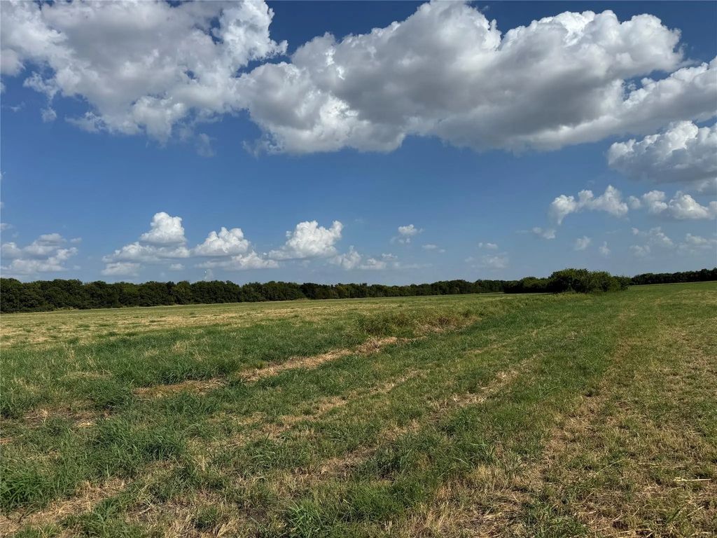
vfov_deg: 56.8
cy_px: 269
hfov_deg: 71.6
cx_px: 358
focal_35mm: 24
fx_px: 497
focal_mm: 6.76
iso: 80
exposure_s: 1/9009
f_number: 1.78
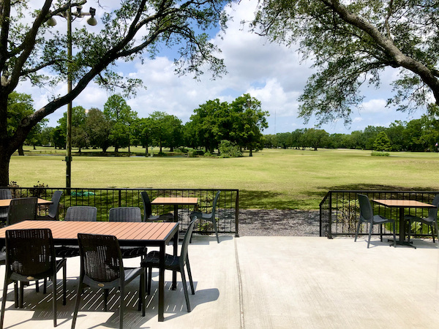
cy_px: 164
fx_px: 355
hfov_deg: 63.4
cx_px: 220
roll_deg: +0.3
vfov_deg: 49.7
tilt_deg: -2.1
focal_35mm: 28
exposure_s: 1/2667
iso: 20
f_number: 1.8
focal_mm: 4
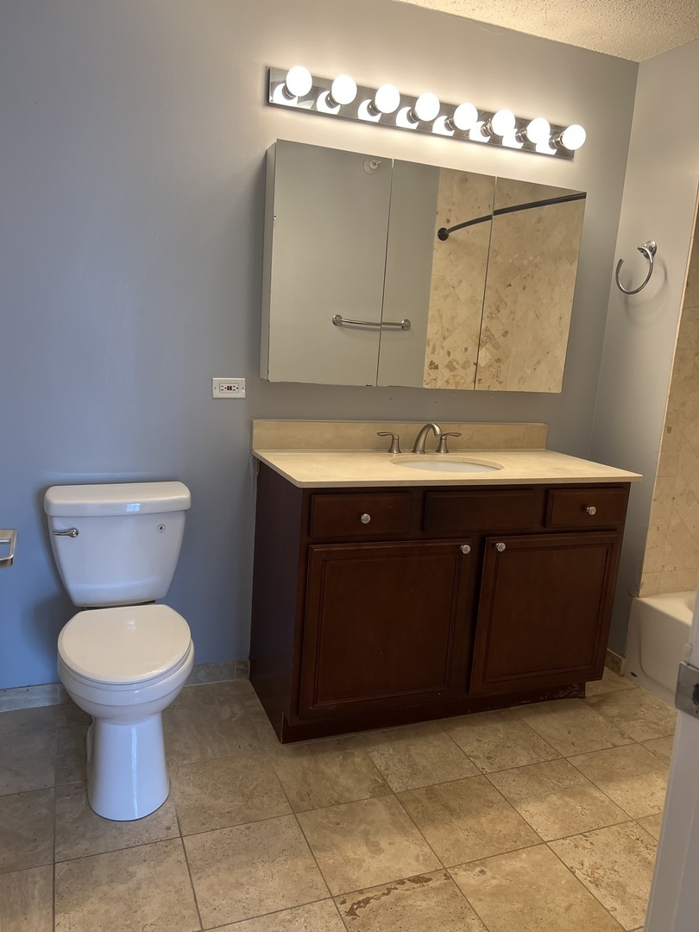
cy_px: 466
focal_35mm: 26
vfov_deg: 67.3
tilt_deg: -10.3
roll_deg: -4.4
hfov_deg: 53.1
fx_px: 700
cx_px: 350
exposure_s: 1/120
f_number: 1.5
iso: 125
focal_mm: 5.7
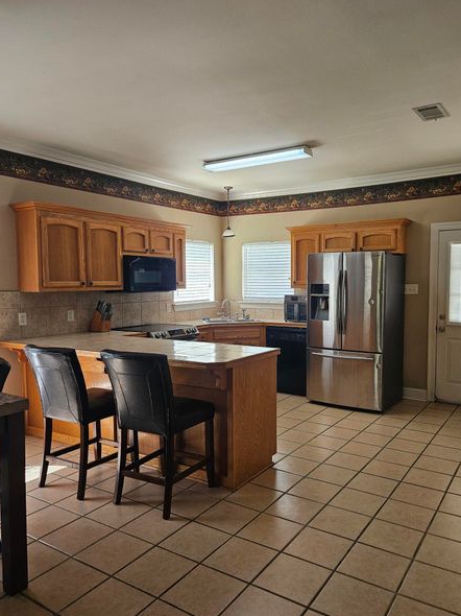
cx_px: 253
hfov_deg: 52.9
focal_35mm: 26
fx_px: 462
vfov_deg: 67.3
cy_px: 309
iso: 125
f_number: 1.8
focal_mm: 5.4
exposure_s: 1/120
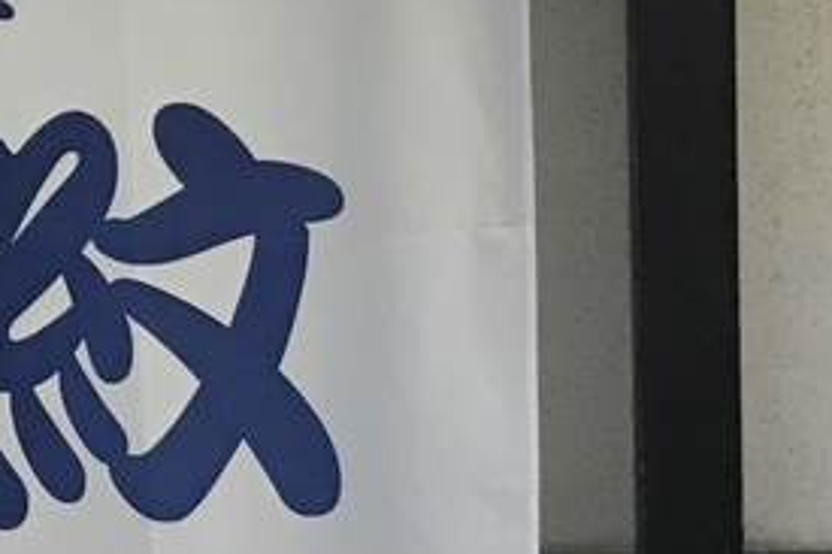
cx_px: 405
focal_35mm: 127
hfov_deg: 16.1
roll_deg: +1.8
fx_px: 2933
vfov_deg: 10.8
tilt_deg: -4.5
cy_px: 309
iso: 80
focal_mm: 3.99
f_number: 1.8
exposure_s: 1/17
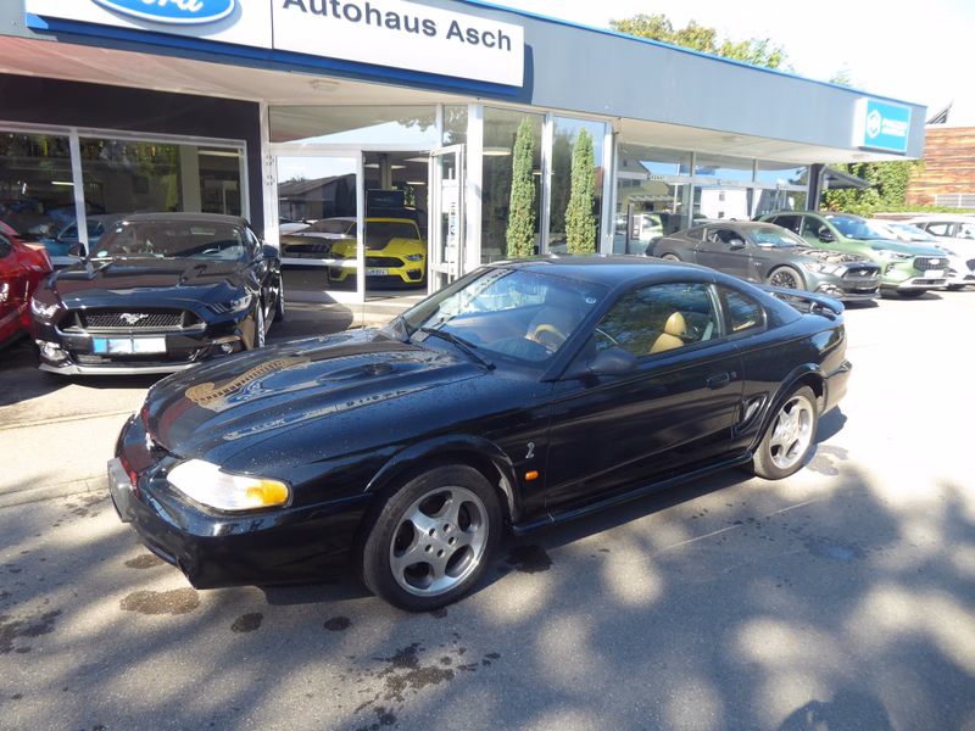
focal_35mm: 25
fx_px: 704
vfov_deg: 54.9
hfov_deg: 69.4
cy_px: 366
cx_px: 488
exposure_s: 1/160
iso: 80
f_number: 3.3
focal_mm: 4.3
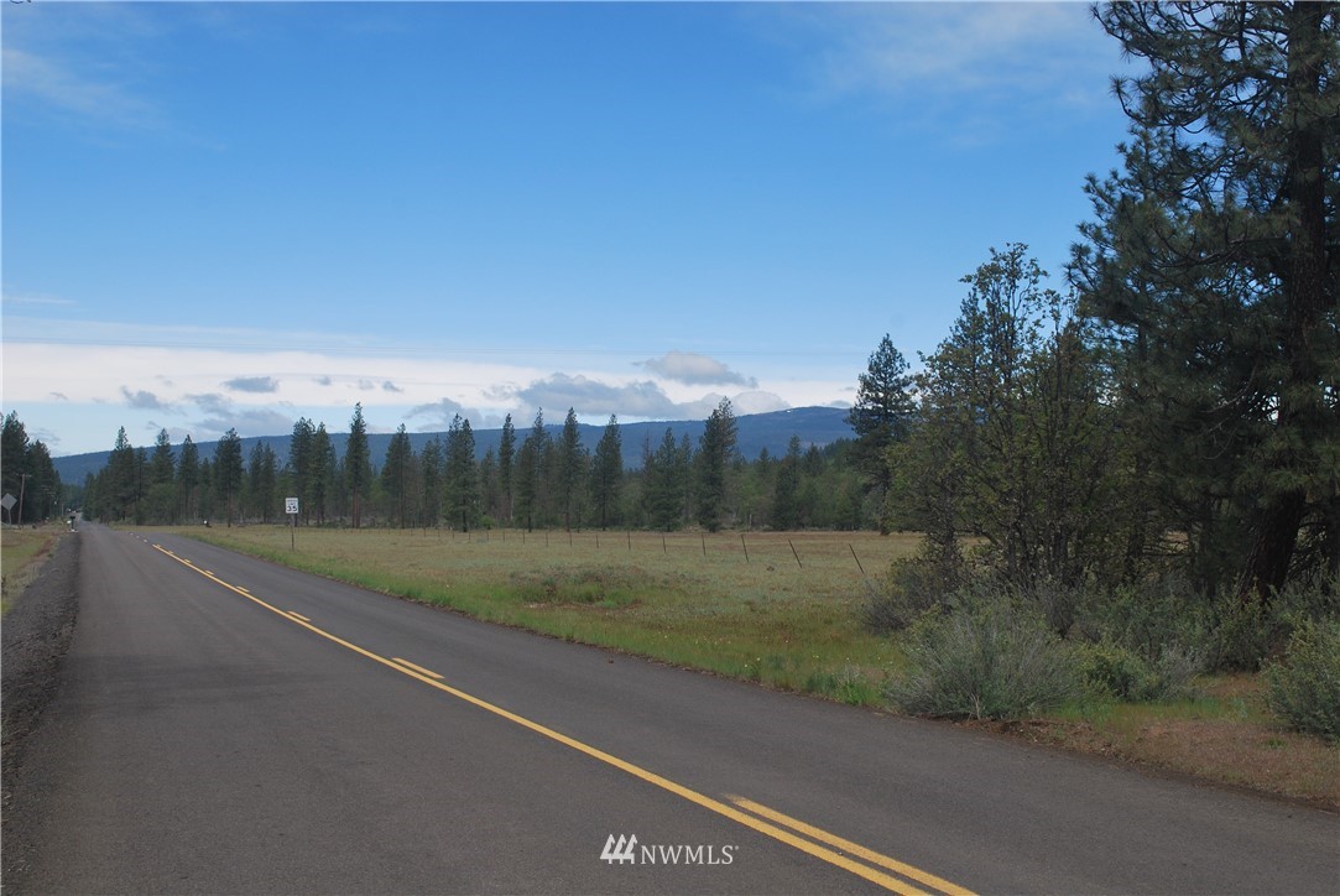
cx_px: 670
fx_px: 1676
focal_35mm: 45
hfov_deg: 43.6
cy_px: 448
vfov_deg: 29.9
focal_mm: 30
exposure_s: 1/250
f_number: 10
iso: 140
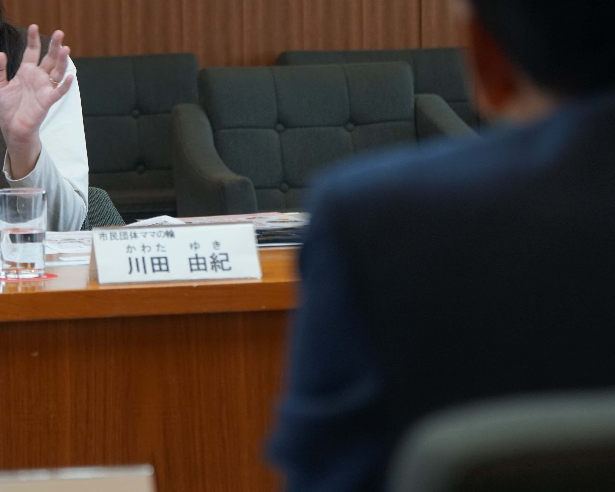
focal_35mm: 207
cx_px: 126
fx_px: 3768
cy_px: 161
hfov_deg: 9.3
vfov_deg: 7.5
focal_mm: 70
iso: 800
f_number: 4
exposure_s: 1/160
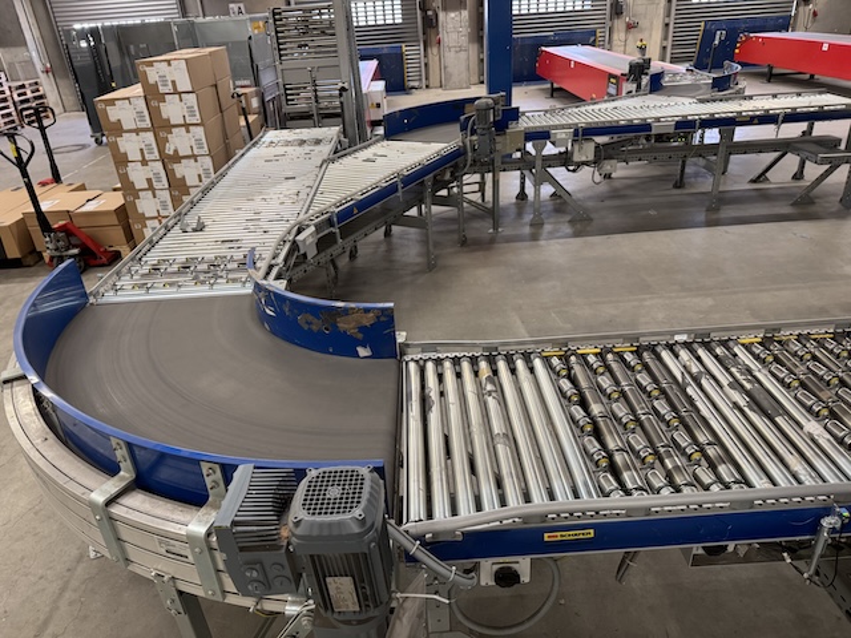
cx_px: 426
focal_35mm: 24
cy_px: 319
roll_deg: +3.9
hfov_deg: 71.6
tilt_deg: -26.5
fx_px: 590
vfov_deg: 56.8
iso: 250
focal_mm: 6.76
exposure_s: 1/50
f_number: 1.78
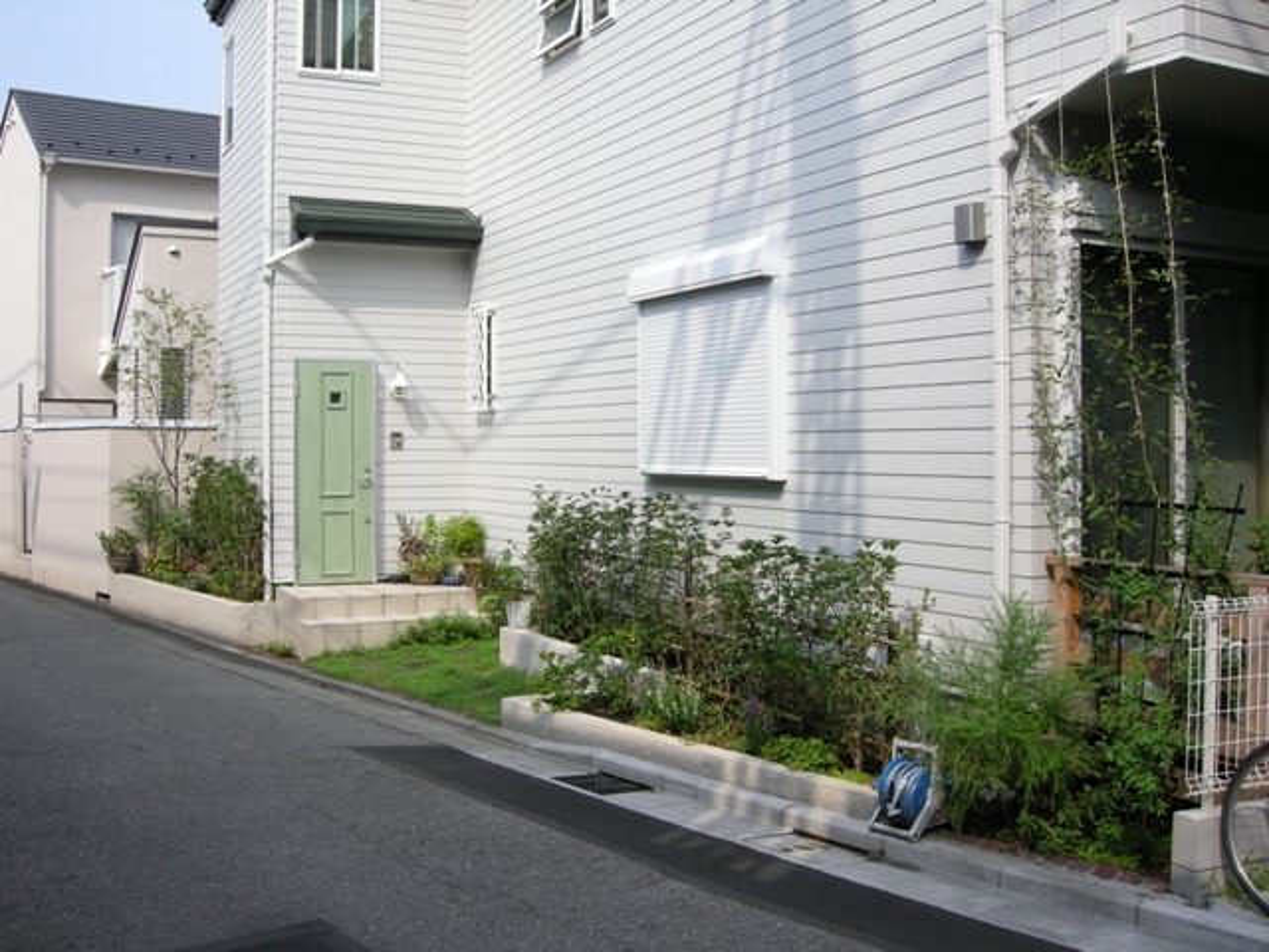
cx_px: 634
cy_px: 476
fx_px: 1320
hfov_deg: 51.4
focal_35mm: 36
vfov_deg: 39.7
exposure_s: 1/225
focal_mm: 7.5
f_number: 5.4
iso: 64
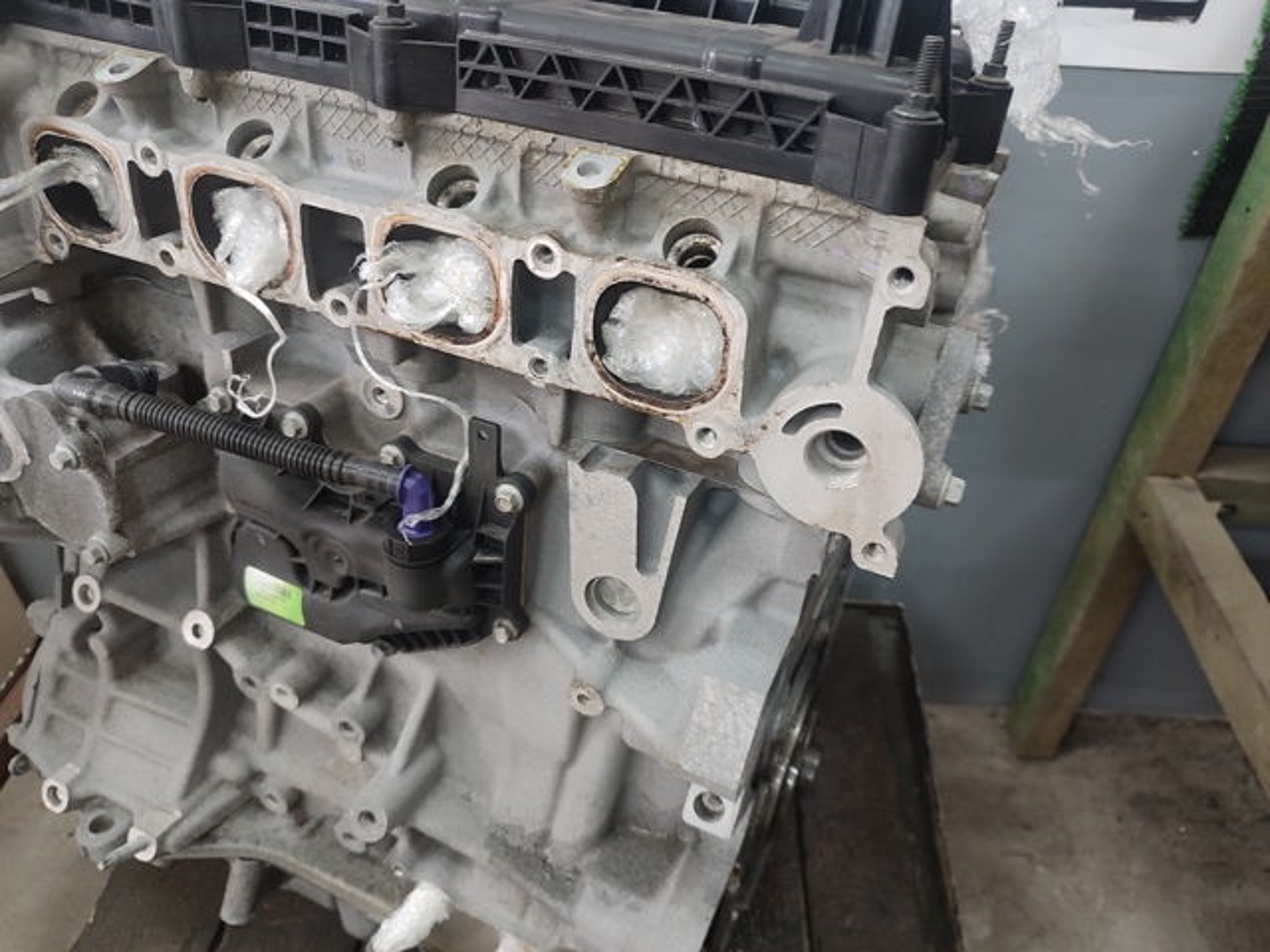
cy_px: 476
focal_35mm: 24
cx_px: 635
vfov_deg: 56.8
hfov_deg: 71.6
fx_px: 881
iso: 616
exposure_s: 1/33
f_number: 1.89
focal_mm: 5.89
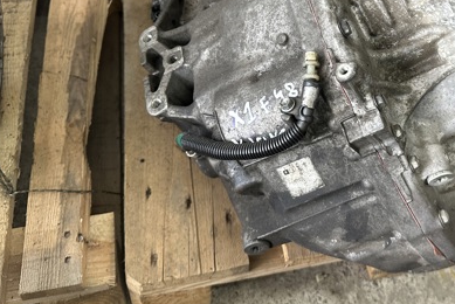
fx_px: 519
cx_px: 340
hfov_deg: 45.7
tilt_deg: -44.3
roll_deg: -12.6
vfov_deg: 32.0
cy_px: 71
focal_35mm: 41
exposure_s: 1/60
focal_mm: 6.86
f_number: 1.78
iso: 250
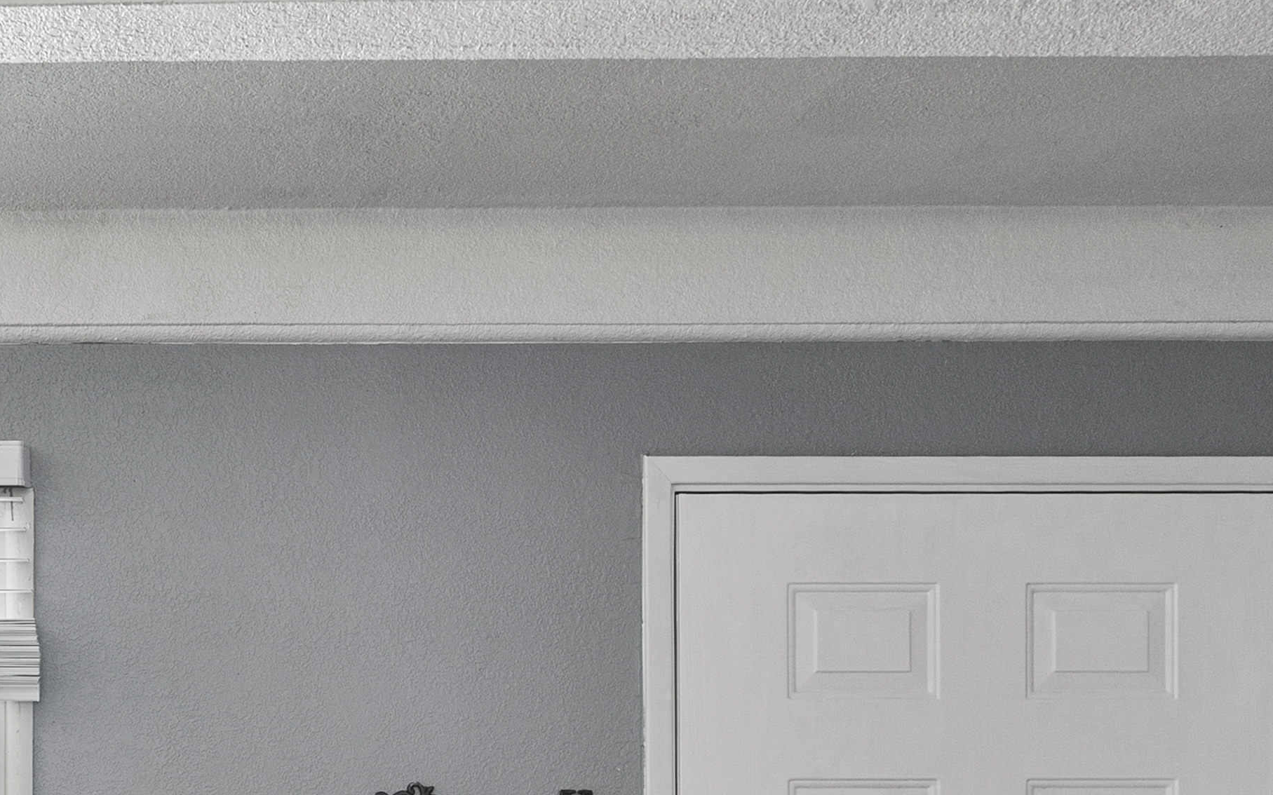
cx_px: 89
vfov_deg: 18.7
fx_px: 2254
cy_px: 1014
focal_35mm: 65
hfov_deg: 30.0
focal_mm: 16.5
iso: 400
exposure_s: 1/25
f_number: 4
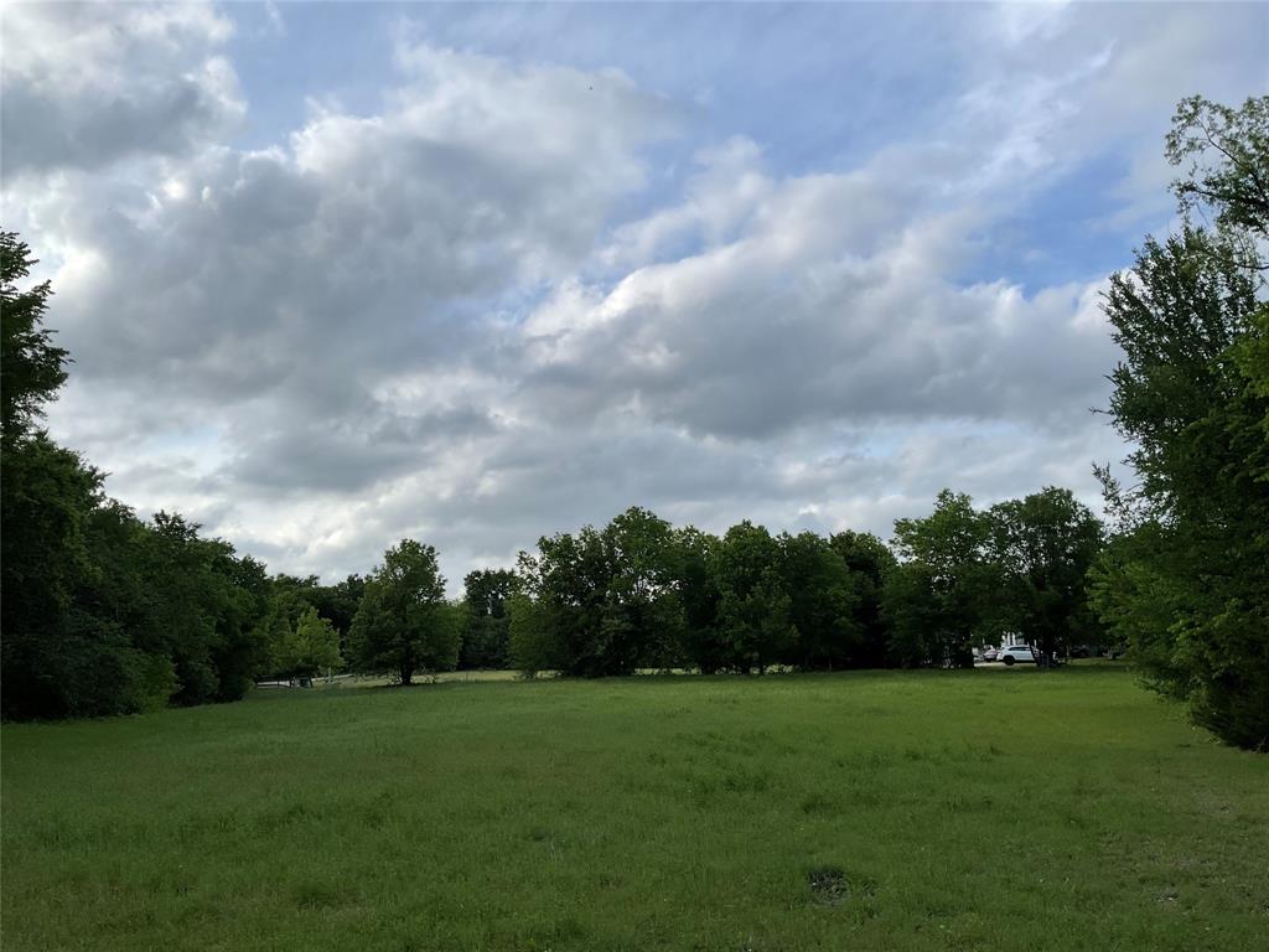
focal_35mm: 29
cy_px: 476
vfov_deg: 48.2
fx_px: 1063
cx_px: 634
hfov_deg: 61.7
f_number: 1.8
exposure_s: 1/1675
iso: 16
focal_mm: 3
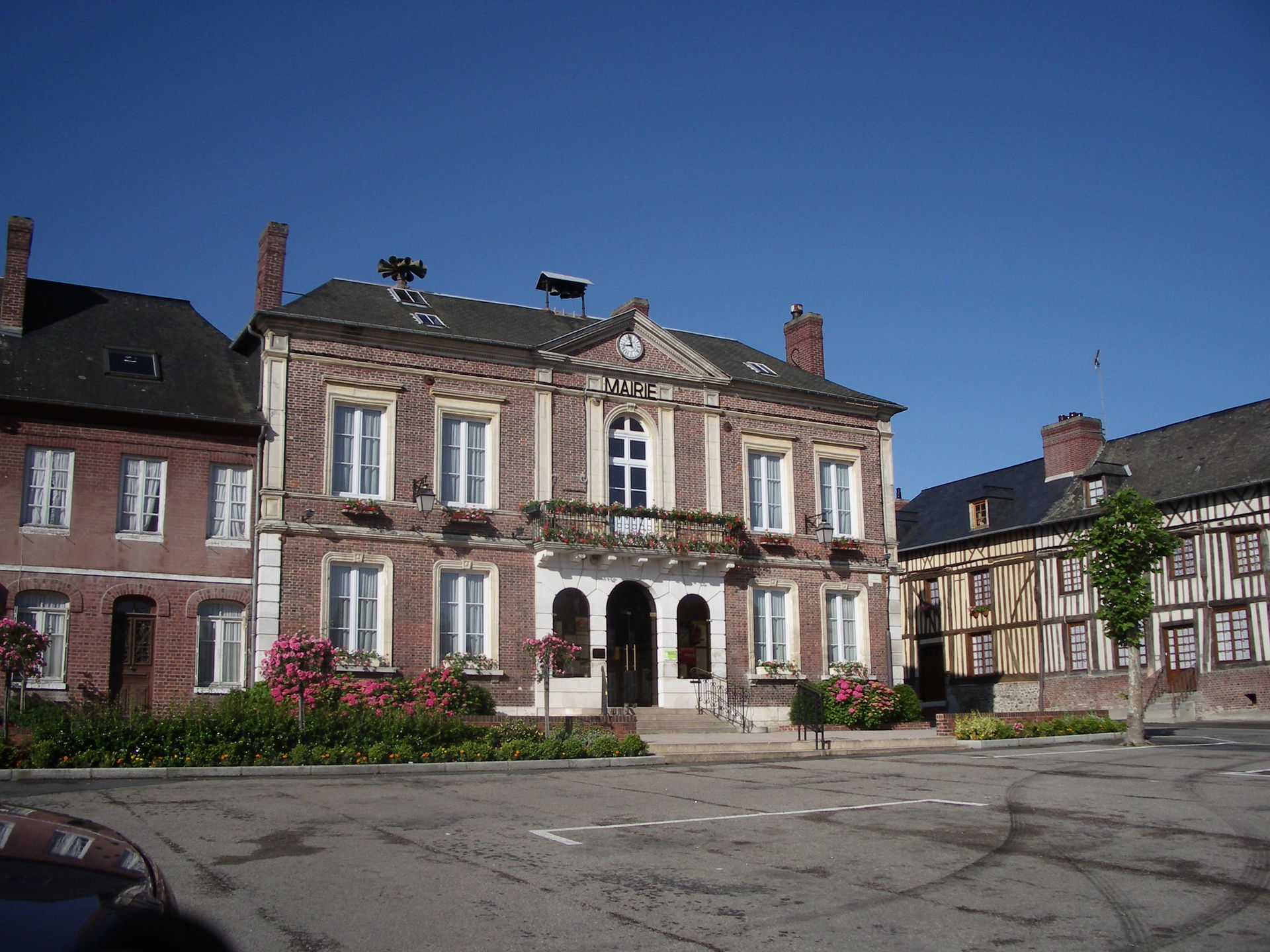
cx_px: 635
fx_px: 1284
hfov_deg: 52.6
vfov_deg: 40.7
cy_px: 476
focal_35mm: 35
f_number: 4.3
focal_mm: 5.8
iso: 80
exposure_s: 1/800
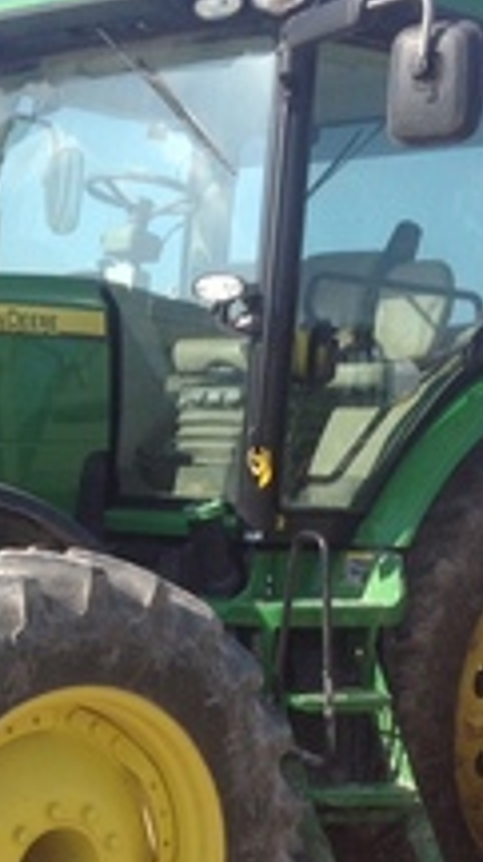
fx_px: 2193
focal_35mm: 96
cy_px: 682
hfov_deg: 12.3
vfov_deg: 22.0
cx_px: -76
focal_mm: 4.28
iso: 50
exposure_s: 1/916
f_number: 2.4
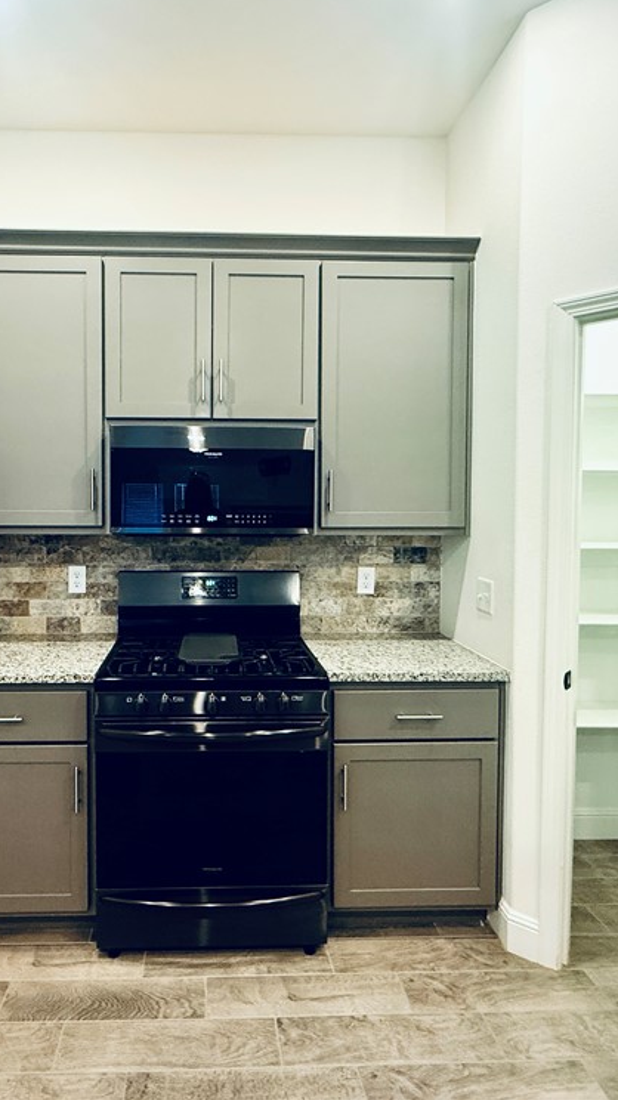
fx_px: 612
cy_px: 534
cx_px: 220
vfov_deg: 83.8
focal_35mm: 21
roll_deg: -0.9
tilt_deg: -1.5
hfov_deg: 52.8
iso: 500
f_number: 2.2
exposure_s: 1/60
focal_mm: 2.22
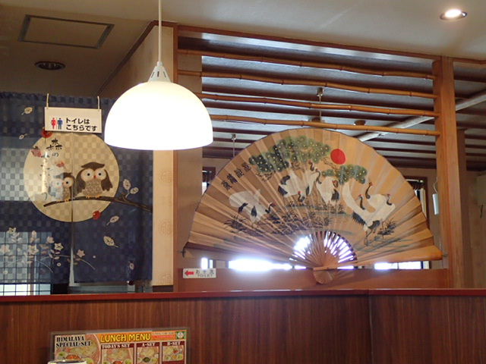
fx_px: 744
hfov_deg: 36.2
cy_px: 182
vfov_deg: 27.5
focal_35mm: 53
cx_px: 243
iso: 640
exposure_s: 1/50
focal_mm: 9.61
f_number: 3.4
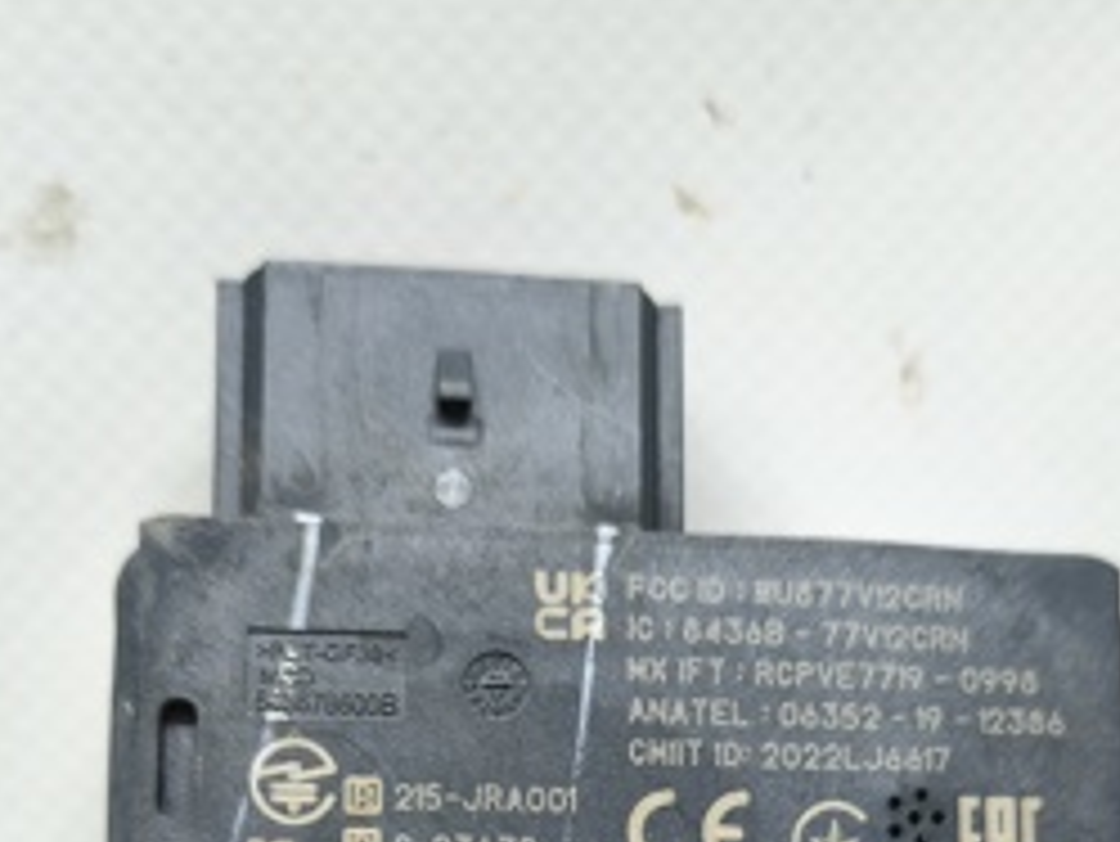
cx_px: 598
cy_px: 995
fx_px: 1910
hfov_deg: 32.7
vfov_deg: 22.9
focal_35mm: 59
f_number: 1.7
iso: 400
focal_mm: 5.35
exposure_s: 1/90
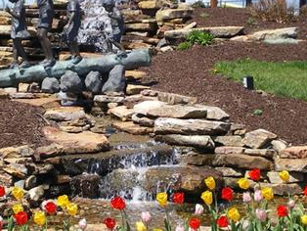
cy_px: 117
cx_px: 118
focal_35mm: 114
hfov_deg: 17.2
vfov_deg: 13.0
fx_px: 1012
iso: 64
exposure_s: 1/200
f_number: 5.6
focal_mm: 9.3
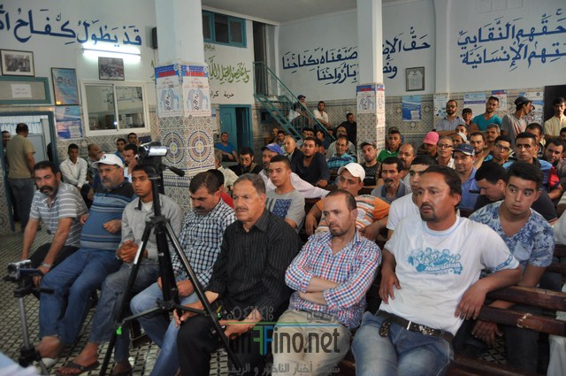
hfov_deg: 67.4
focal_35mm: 27
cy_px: 188
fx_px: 424
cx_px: 283
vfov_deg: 47.8
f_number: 3.5
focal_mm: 18
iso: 800
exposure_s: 1/60
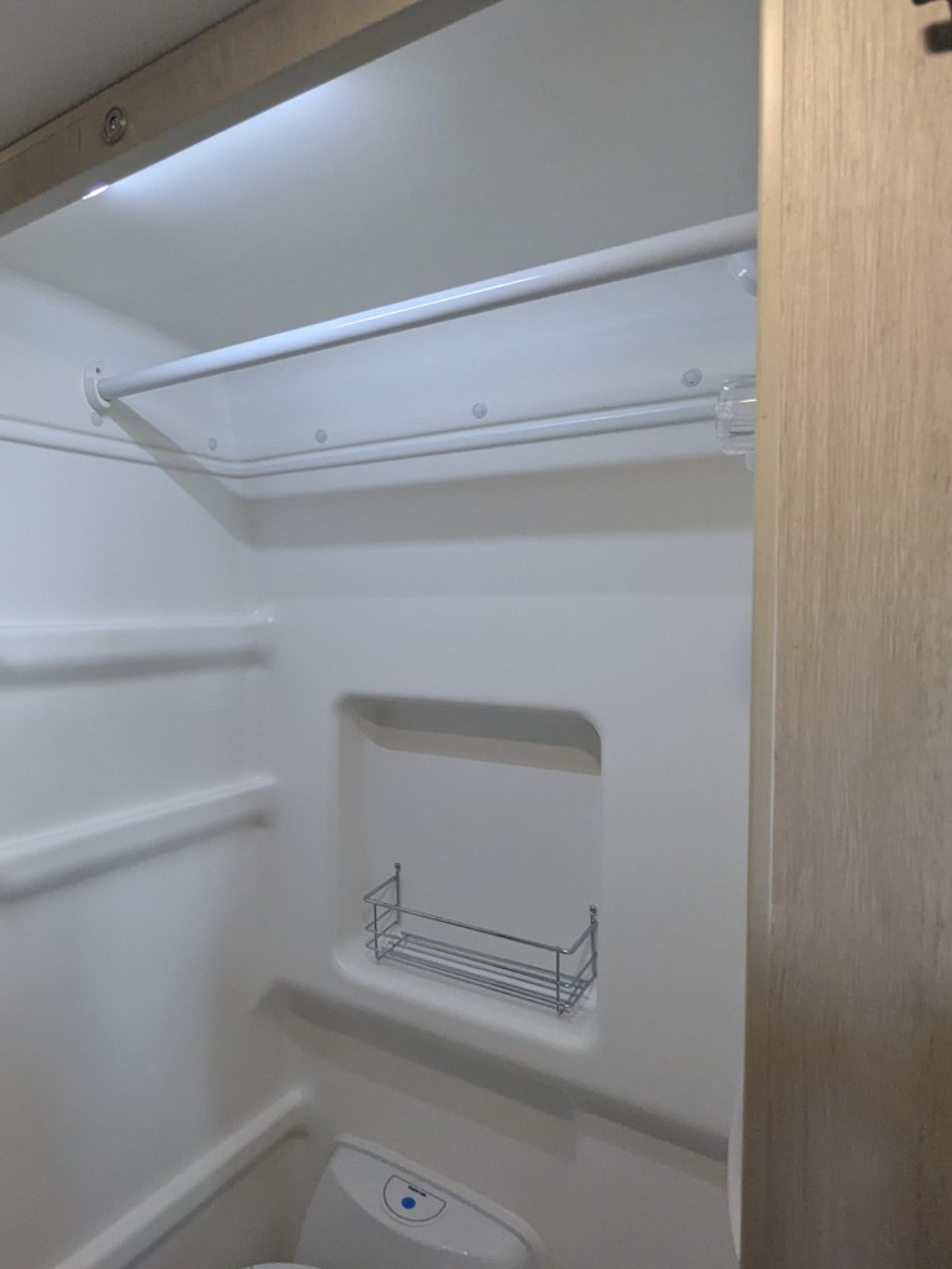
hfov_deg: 59.0
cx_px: 282
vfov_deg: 76.4
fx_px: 807
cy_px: 634
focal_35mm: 22
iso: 180
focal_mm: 2.35
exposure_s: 1/210
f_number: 2.2
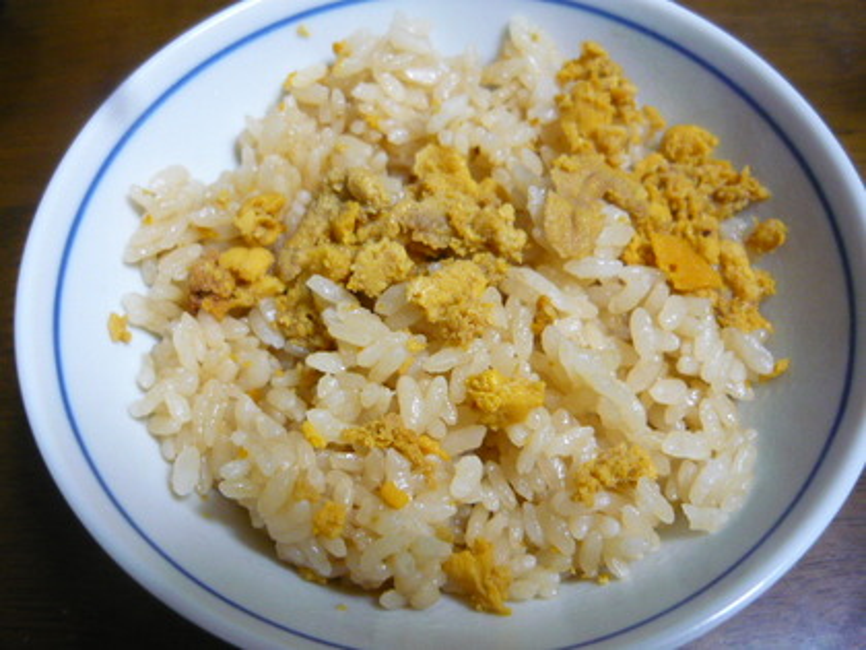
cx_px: 433
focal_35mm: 33
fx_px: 826
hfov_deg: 55.4
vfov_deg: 42.9
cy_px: 325
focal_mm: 5.5
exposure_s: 1/30
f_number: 2.8
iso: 400
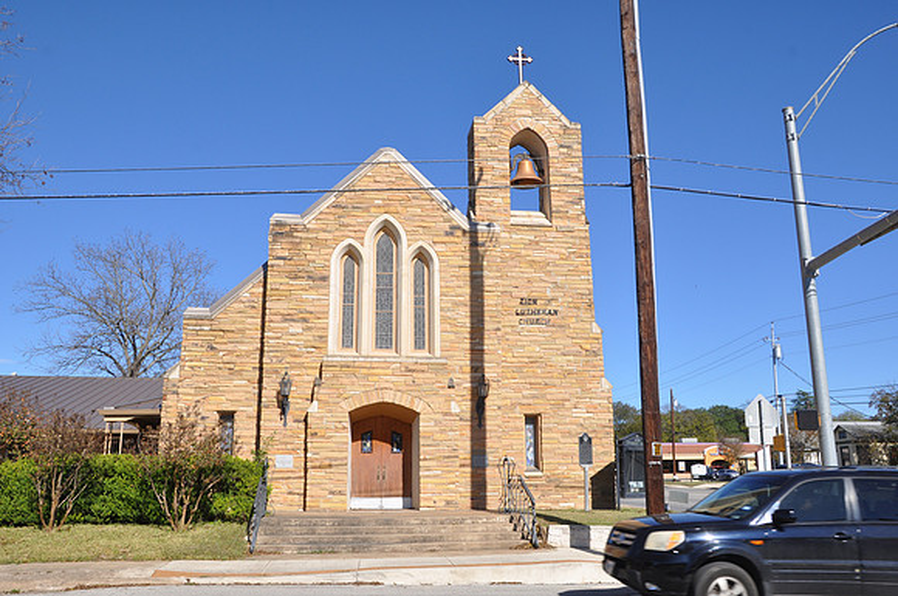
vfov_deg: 41.6
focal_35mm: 32
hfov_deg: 59.6
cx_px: 449
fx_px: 785
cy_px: 298
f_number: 13
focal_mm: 21
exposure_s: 1/160
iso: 200
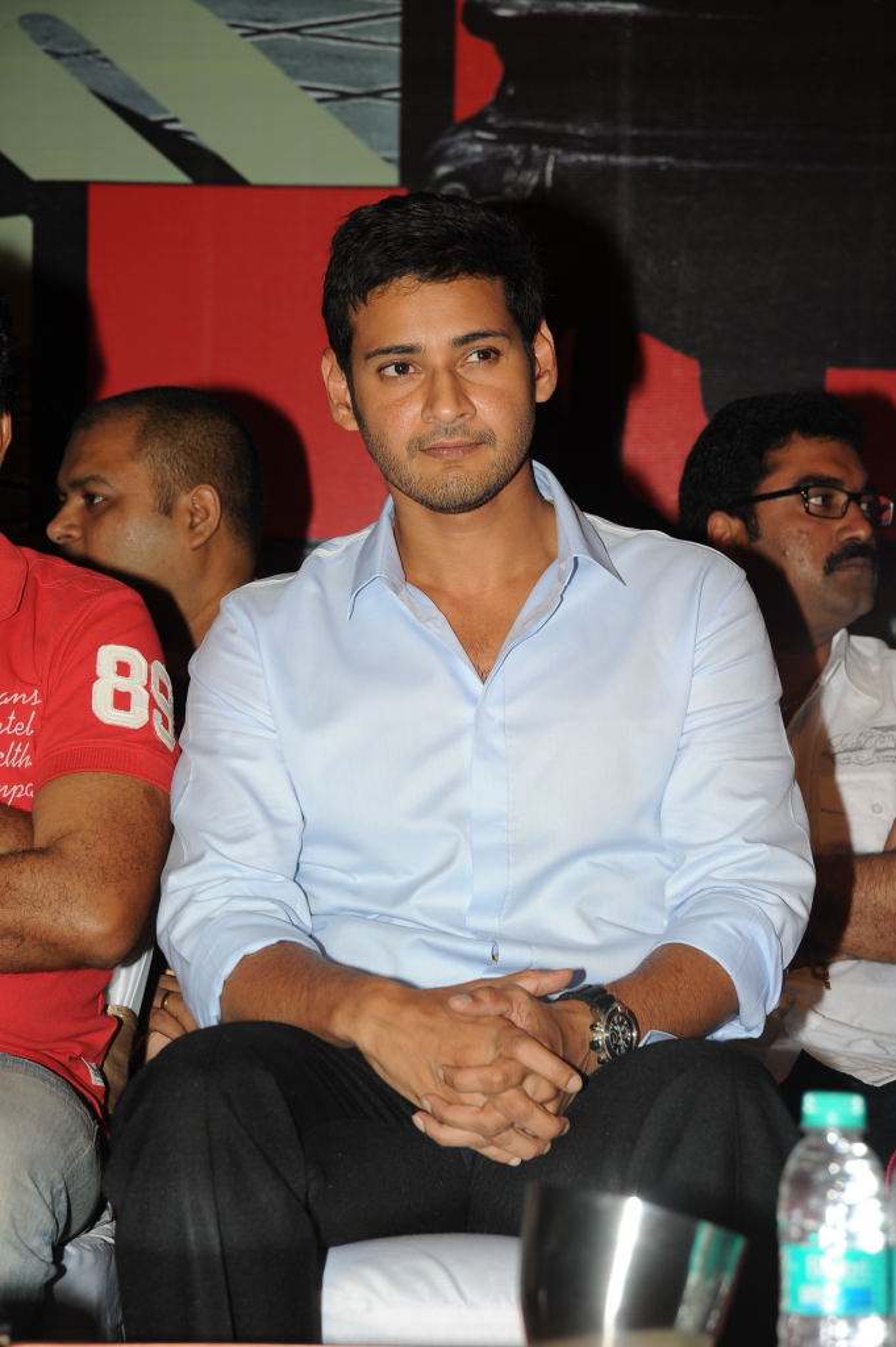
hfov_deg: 11.4
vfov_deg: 17.1
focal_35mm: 120
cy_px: 674
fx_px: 4487
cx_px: 448
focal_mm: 120
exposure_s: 1/125
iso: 320
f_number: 8
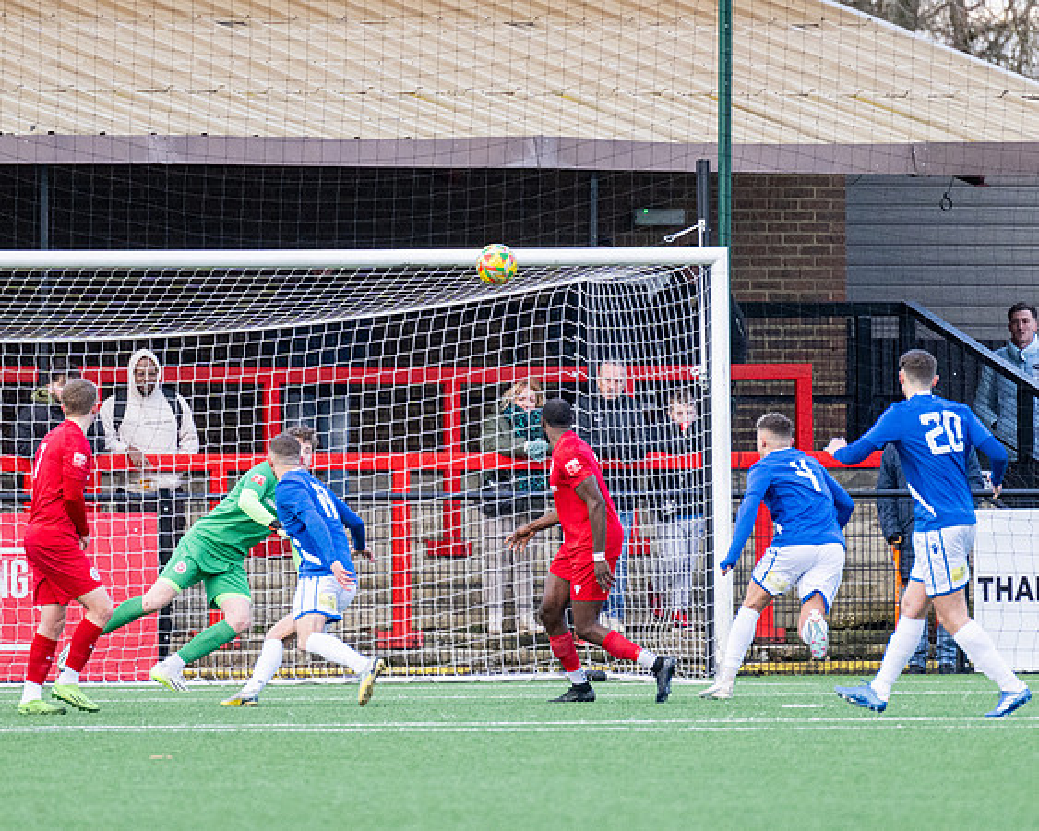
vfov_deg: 2.6
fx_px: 18254
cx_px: 411
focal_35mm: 594
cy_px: 316
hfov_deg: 3.3
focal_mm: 280
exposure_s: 1/1250
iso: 1600
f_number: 4
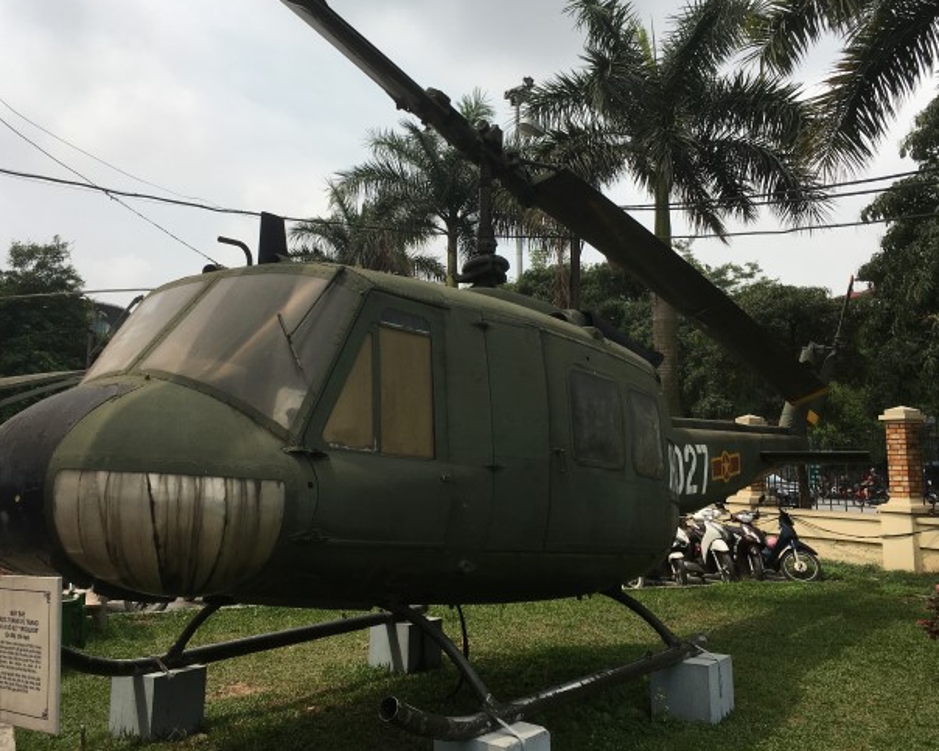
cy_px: 320
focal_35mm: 35
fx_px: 973
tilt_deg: +8.3
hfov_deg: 51.5
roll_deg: -0.7
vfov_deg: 42.1
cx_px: 445
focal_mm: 4.15
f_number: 2.2
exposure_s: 1/2198
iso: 25
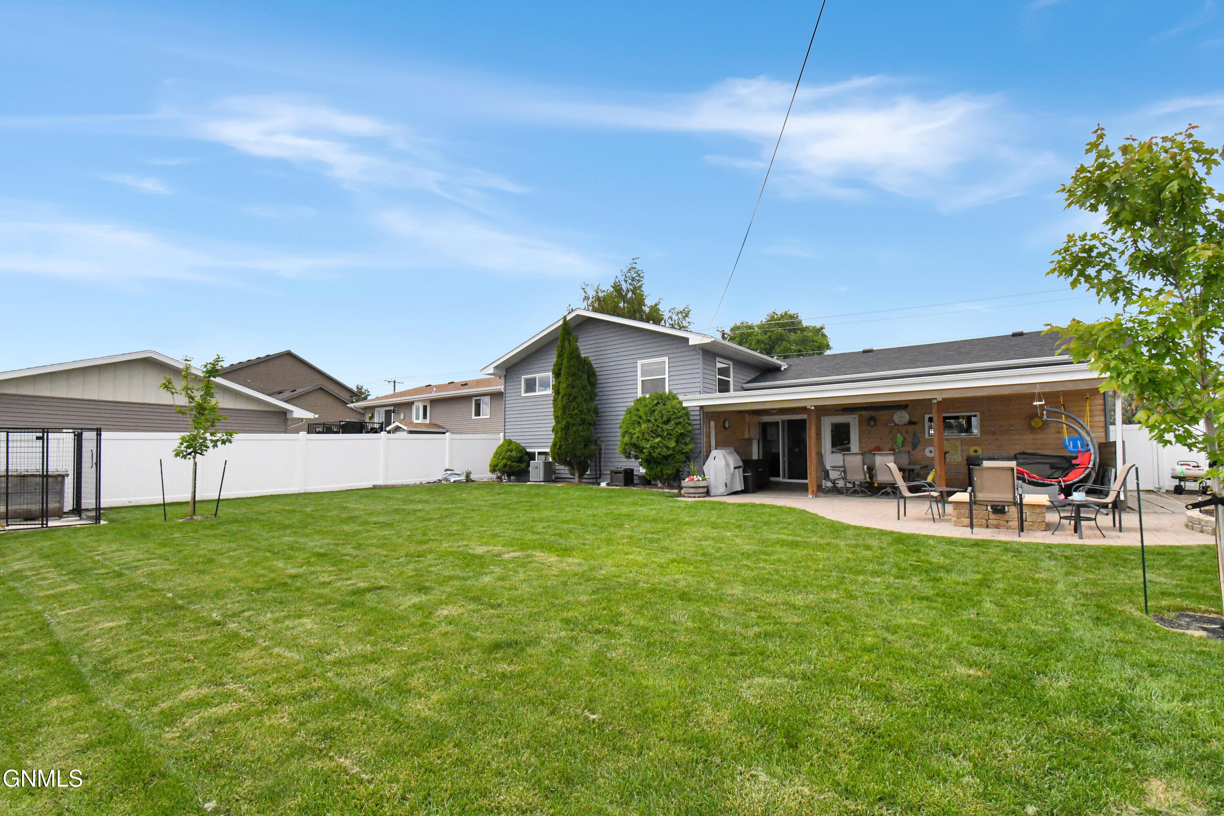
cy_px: 408
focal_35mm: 15
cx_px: 612
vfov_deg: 77.3
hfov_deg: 100.4
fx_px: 510
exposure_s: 1/3200
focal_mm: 10
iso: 3200
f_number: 13
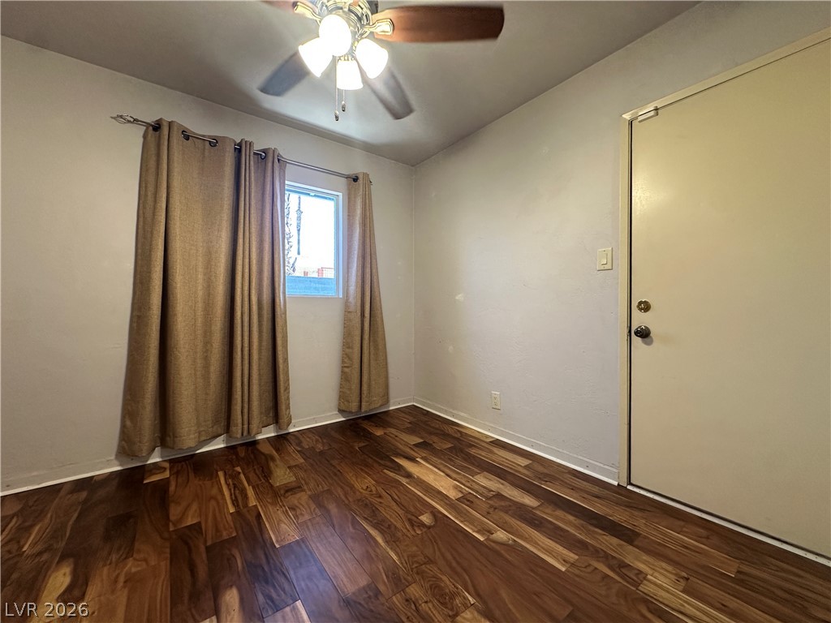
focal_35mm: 14
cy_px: 312
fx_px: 336
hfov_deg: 102.1
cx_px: 416
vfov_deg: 85.7
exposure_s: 1/60
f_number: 2.2
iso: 200
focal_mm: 2.22
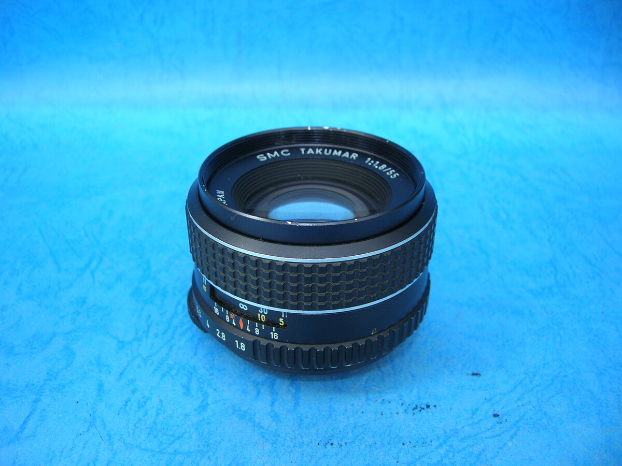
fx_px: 611
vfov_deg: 41.8
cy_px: 233
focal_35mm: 34
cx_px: 311
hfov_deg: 54.0
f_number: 2.9
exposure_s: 1/5.8
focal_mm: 5.7
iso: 50
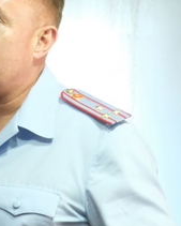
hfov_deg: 10.2
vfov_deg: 12.8
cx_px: -21
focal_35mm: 150
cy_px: 156
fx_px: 1004
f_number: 9
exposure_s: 1/52
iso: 12800
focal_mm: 30.2
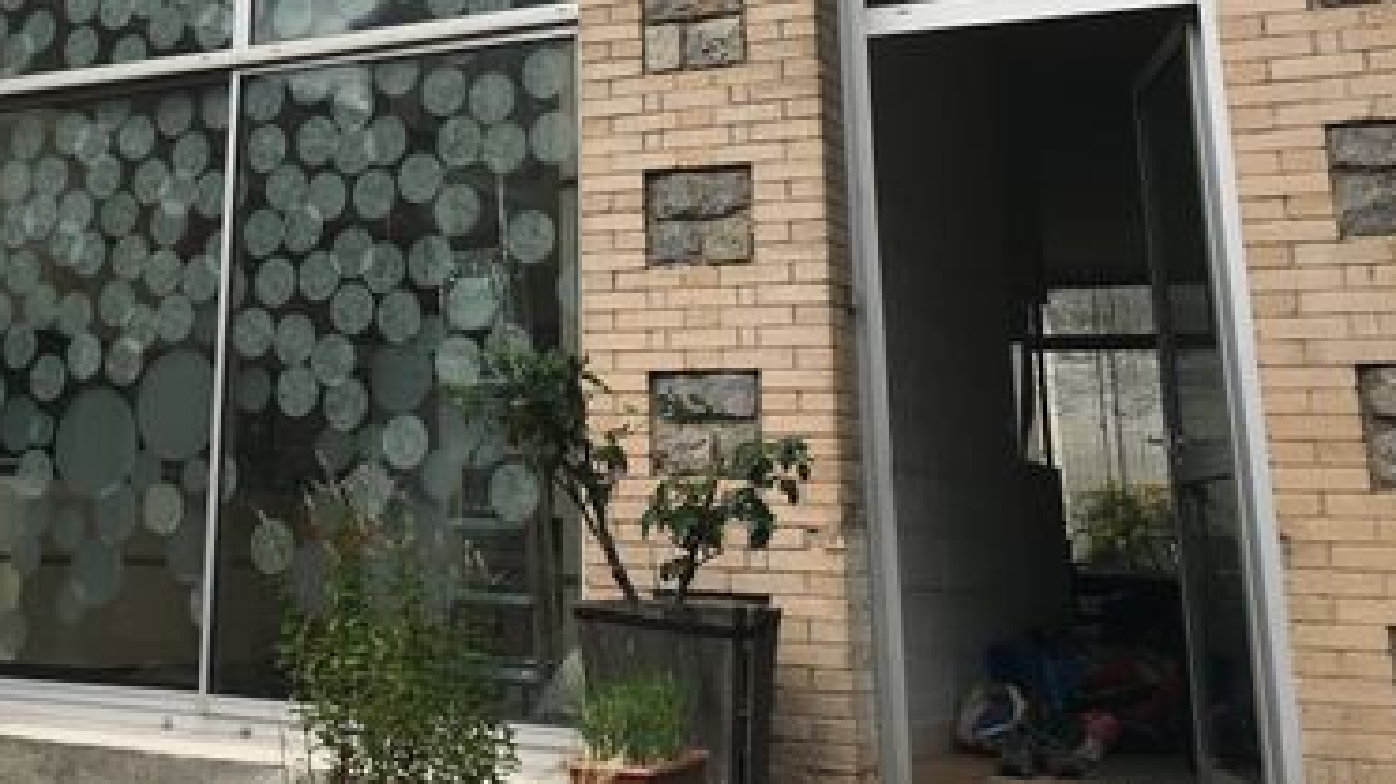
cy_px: -56
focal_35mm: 51
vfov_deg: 22.3
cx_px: 326
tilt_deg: +18.0
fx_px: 1887
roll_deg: -2.0
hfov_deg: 39.4
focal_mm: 4.15
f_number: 2.2
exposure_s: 1/1425
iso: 25
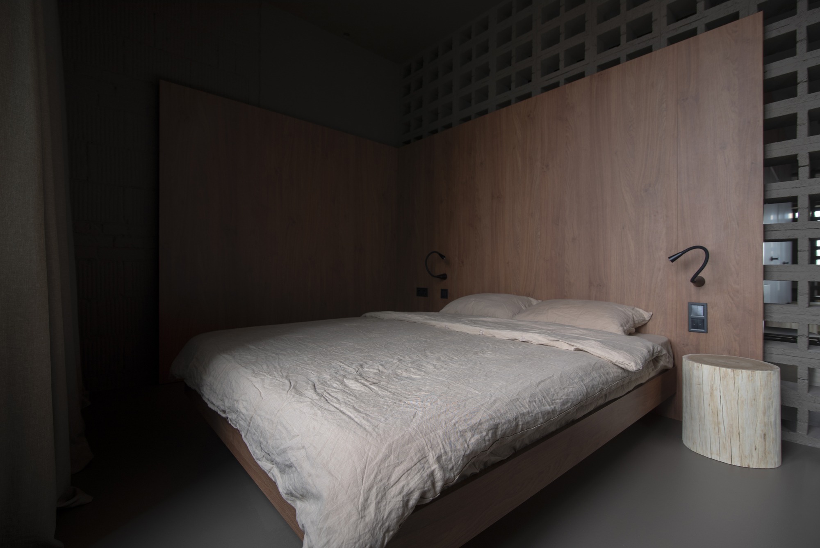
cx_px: 410
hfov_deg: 96.7
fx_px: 365
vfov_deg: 73.8
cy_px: 274
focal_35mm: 16
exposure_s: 1/2.5
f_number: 4
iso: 100
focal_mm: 16
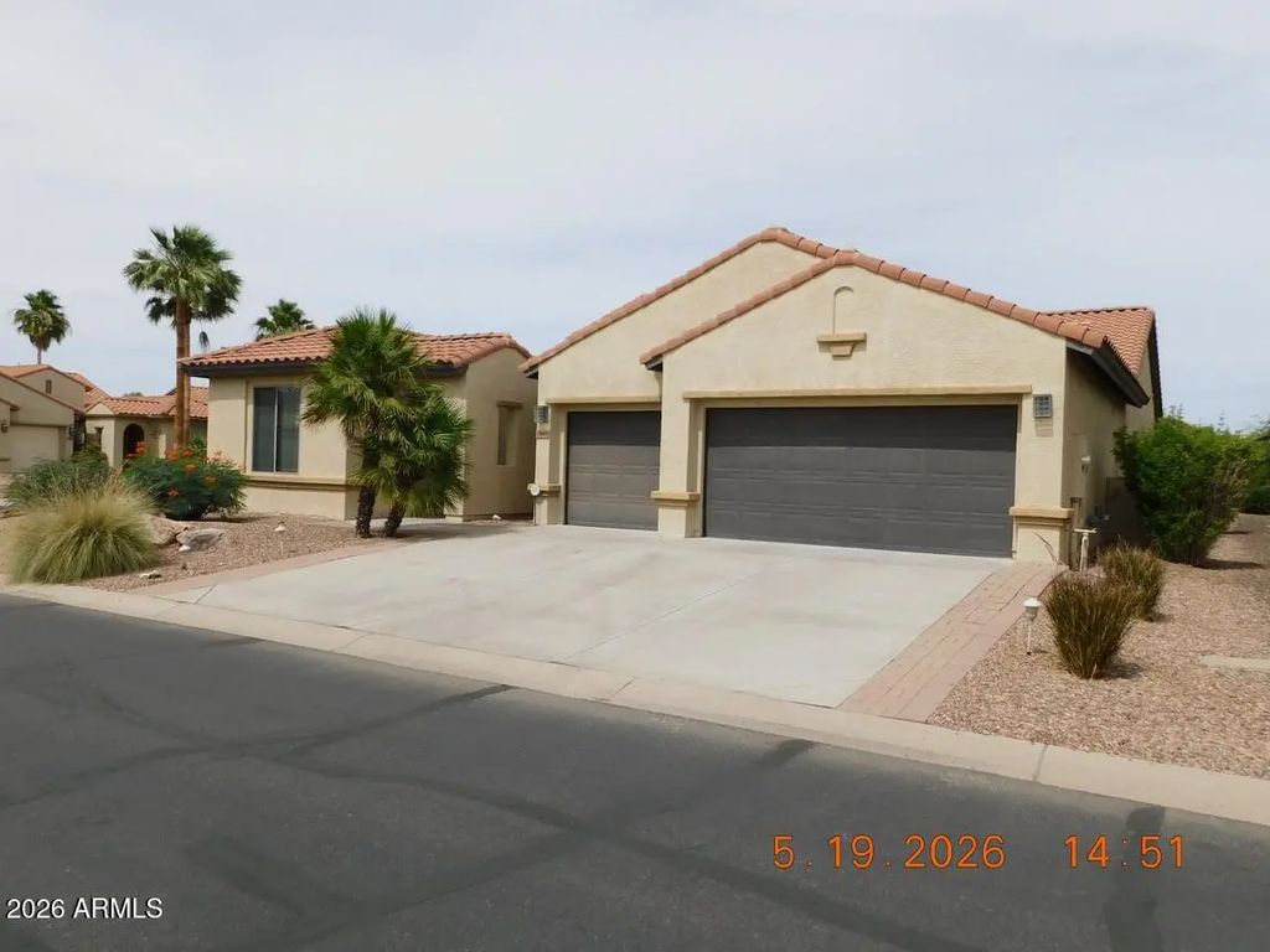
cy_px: 476
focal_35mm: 25
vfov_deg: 54.9
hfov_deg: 69.4
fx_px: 917
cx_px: 635
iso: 125
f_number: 6.2
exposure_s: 1/640
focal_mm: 4.5
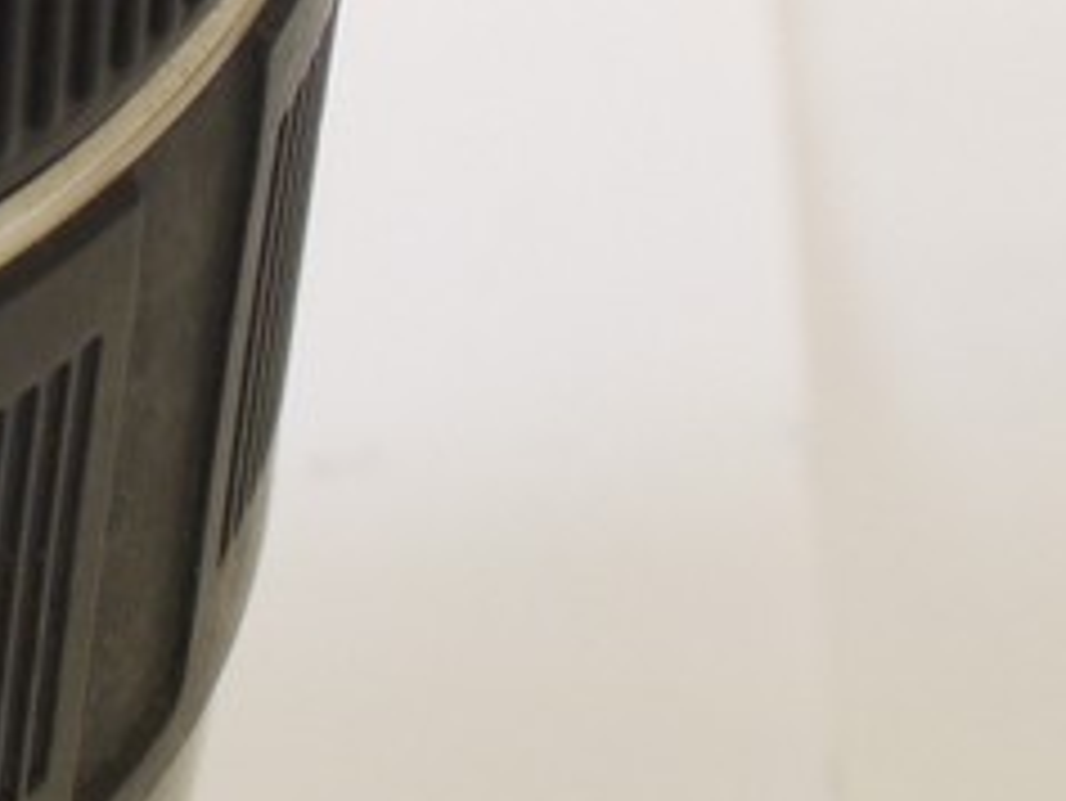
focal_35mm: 304
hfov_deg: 6.3
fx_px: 9366
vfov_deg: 4.9
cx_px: -1012
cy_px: -144
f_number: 8
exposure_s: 1/13
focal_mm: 30
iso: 400
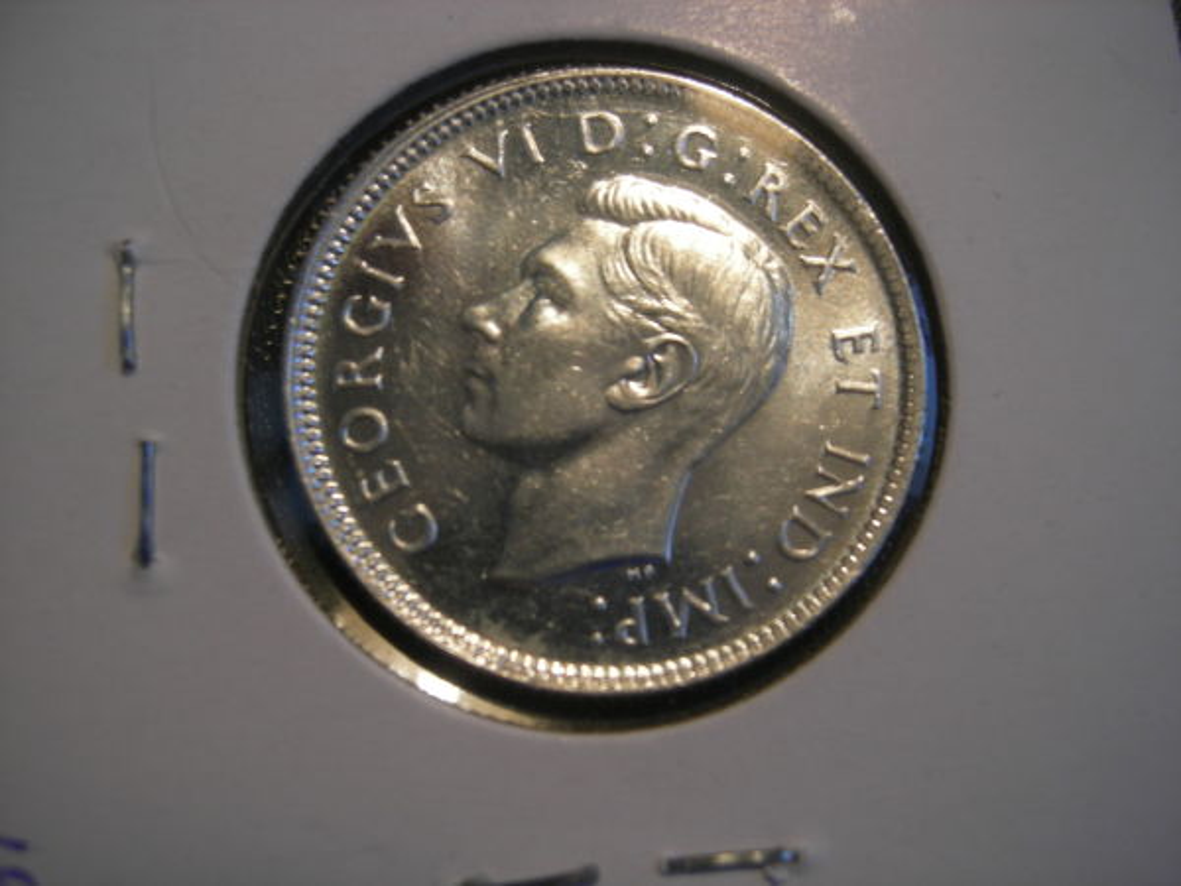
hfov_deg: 51.4
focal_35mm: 36
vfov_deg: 39.7
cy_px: 443
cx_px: 590
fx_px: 1228
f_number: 3.4
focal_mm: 7.5
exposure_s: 1/56.4
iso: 64
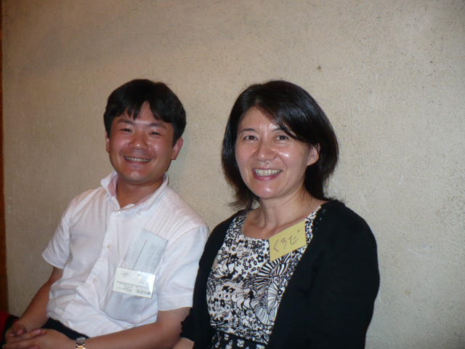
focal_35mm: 37
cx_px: 232
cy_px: 174
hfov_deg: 50.1
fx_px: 497
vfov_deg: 38.7
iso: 100
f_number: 2.8
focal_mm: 6.1
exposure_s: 1/30
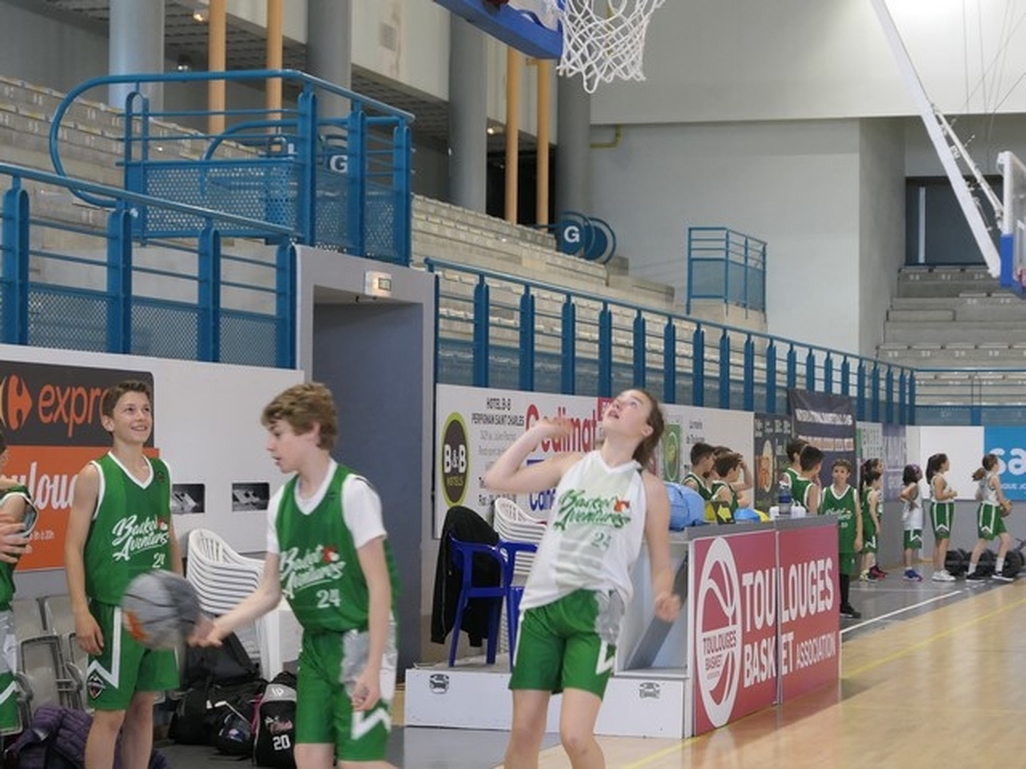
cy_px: 384
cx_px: 513
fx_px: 2875
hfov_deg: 20.2
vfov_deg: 15.2
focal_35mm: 97
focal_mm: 26.4
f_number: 2.8
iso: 1000
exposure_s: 1/125
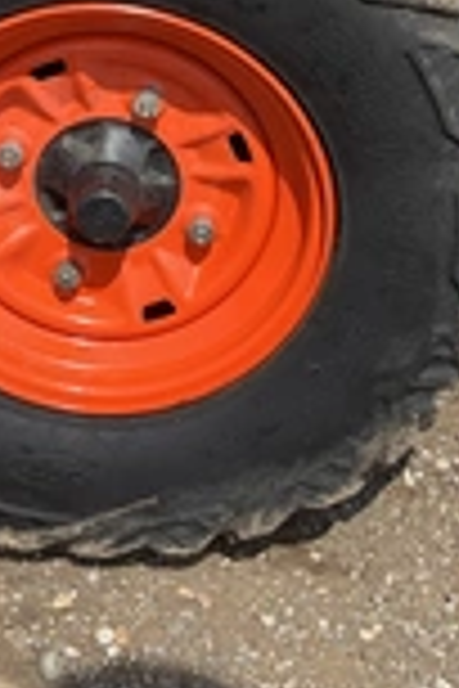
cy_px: 153
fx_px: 1511
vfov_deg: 25.3
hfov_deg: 17.2
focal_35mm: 79
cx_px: 130
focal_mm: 3
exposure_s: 1/1035
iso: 25
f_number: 1.8
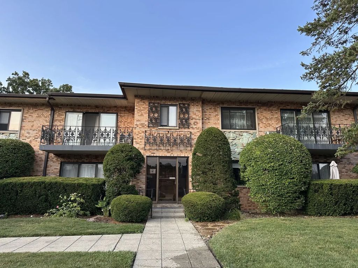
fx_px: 248
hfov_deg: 71.6
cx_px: 179
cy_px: 134
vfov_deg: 56.8
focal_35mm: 24
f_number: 1.78
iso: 80
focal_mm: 6.86
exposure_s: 1/685
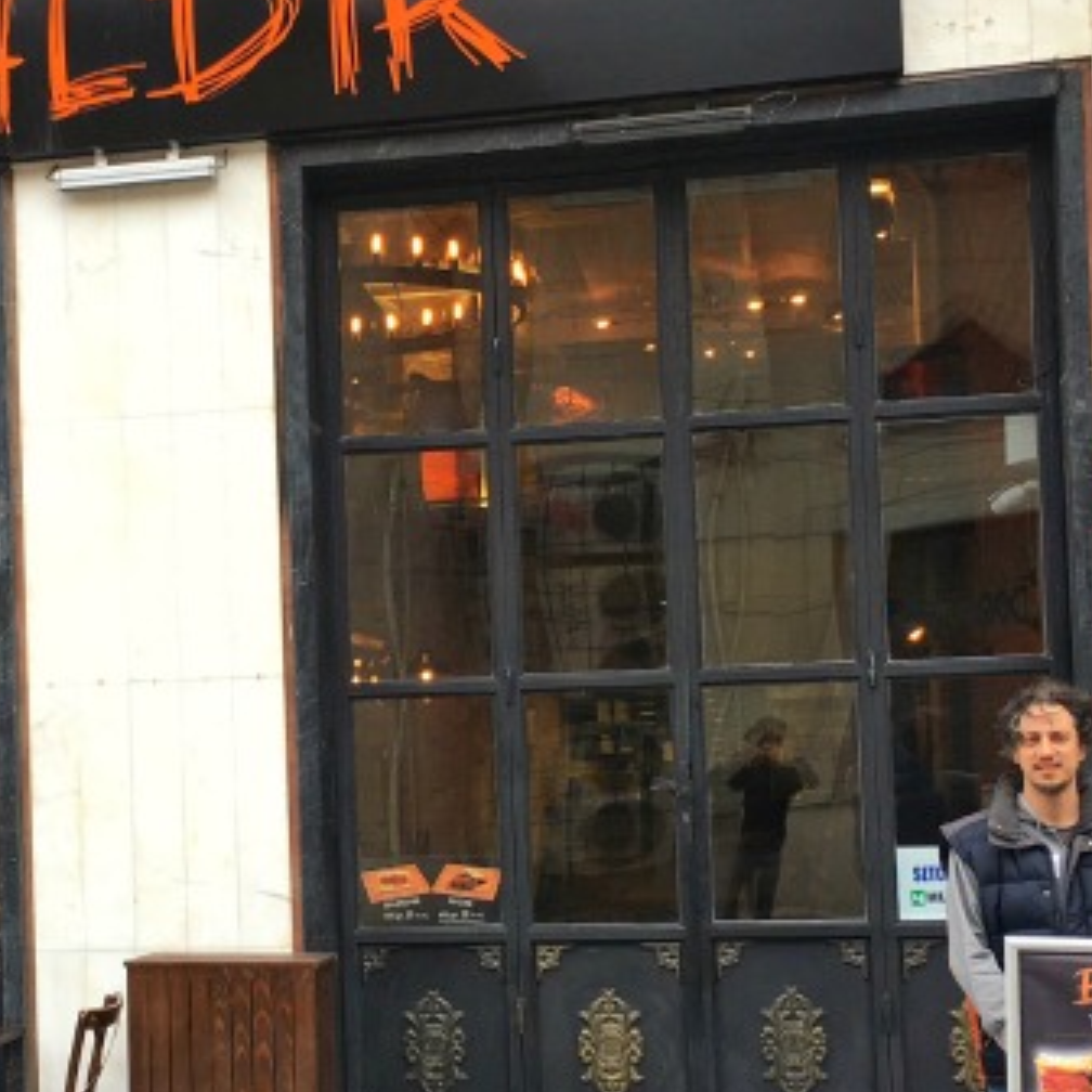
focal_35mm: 61
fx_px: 2177
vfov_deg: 28.1
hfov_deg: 27.8
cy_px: 682
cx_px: 302
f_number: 2.2
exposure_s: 1/100
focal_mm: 4.15
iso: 32
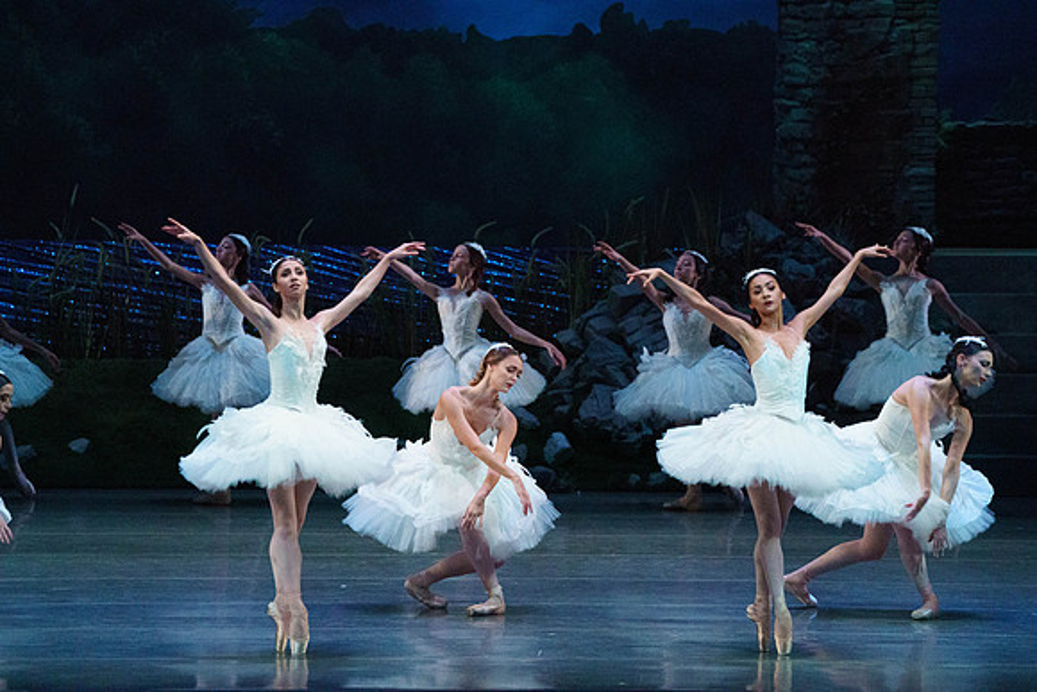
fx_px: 8038
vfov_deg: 4.9
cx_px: 518
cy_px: 346
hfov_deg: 7.4
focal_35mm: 279
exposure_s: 1/250
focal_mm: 279
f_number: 5.6
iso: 8000
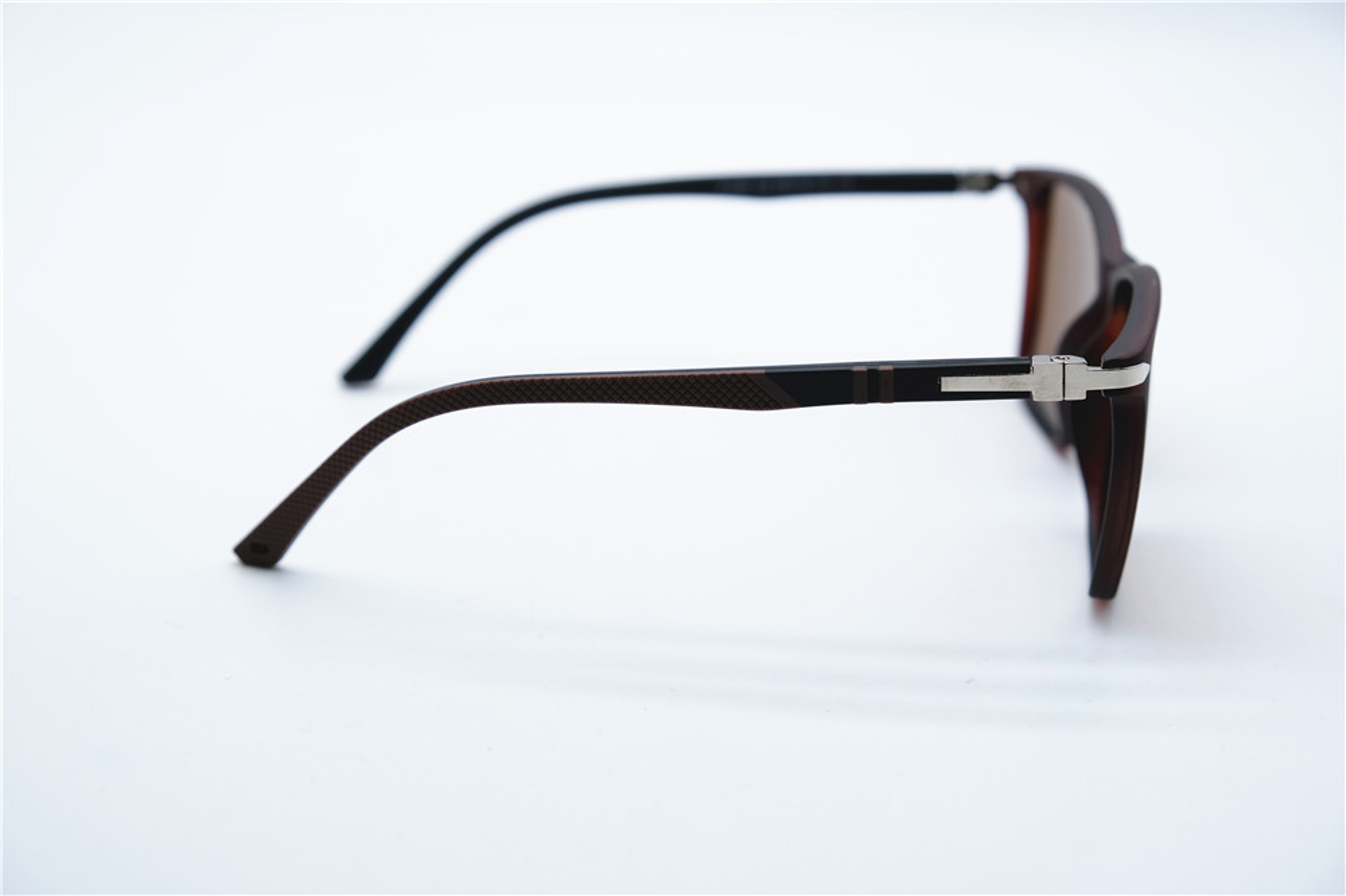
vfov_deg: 23.0
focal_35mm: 59
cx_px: 673
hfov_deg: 33.9
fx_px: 2205
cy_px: 448
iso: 160
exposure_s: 1/210
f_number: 5
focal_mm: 39
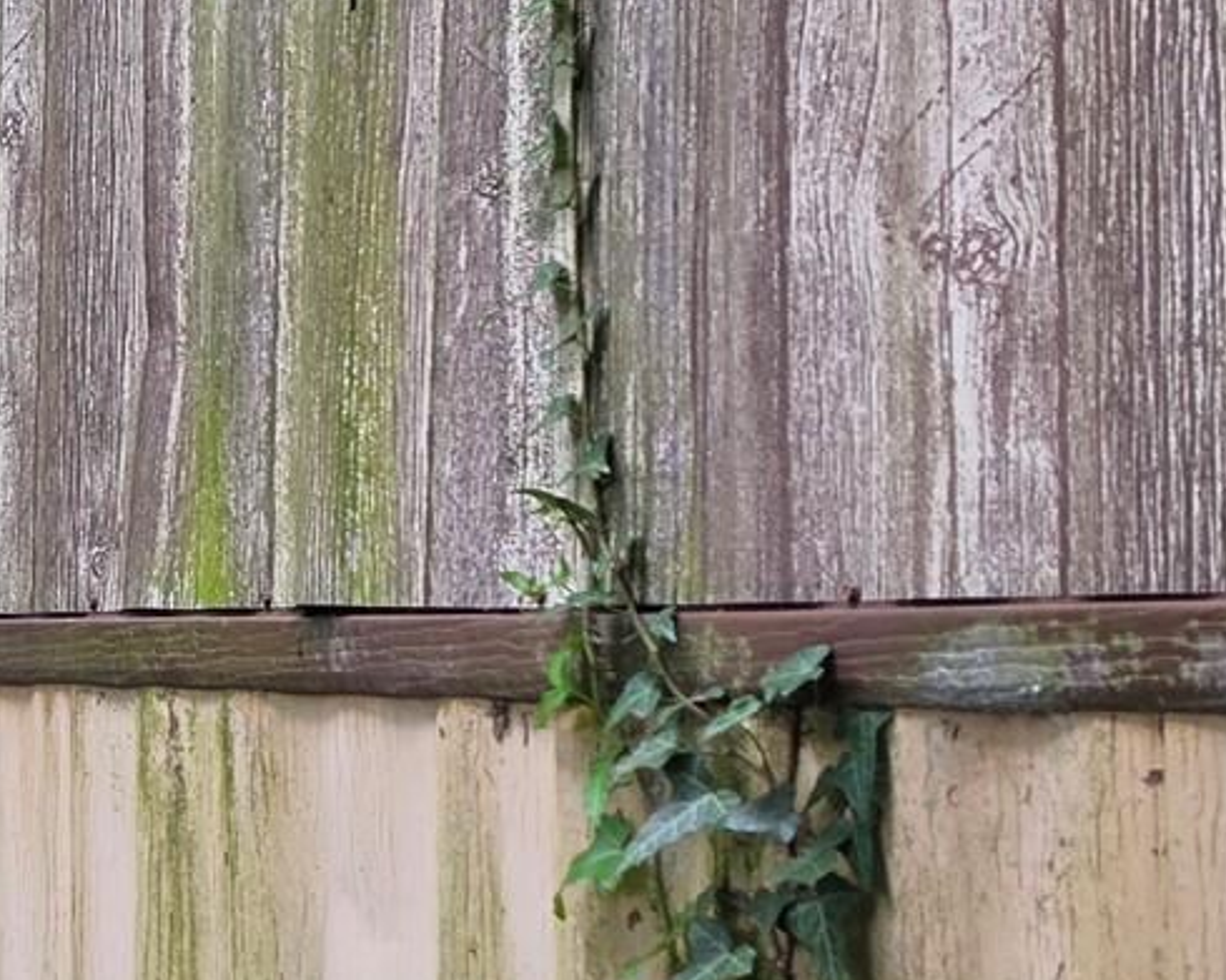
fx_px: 3410
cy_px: 291
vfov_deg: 16.3
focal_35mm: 94
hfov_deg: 18.8
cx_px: -406
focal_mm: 6.5
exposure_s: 1/180
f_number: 1.4
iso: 100
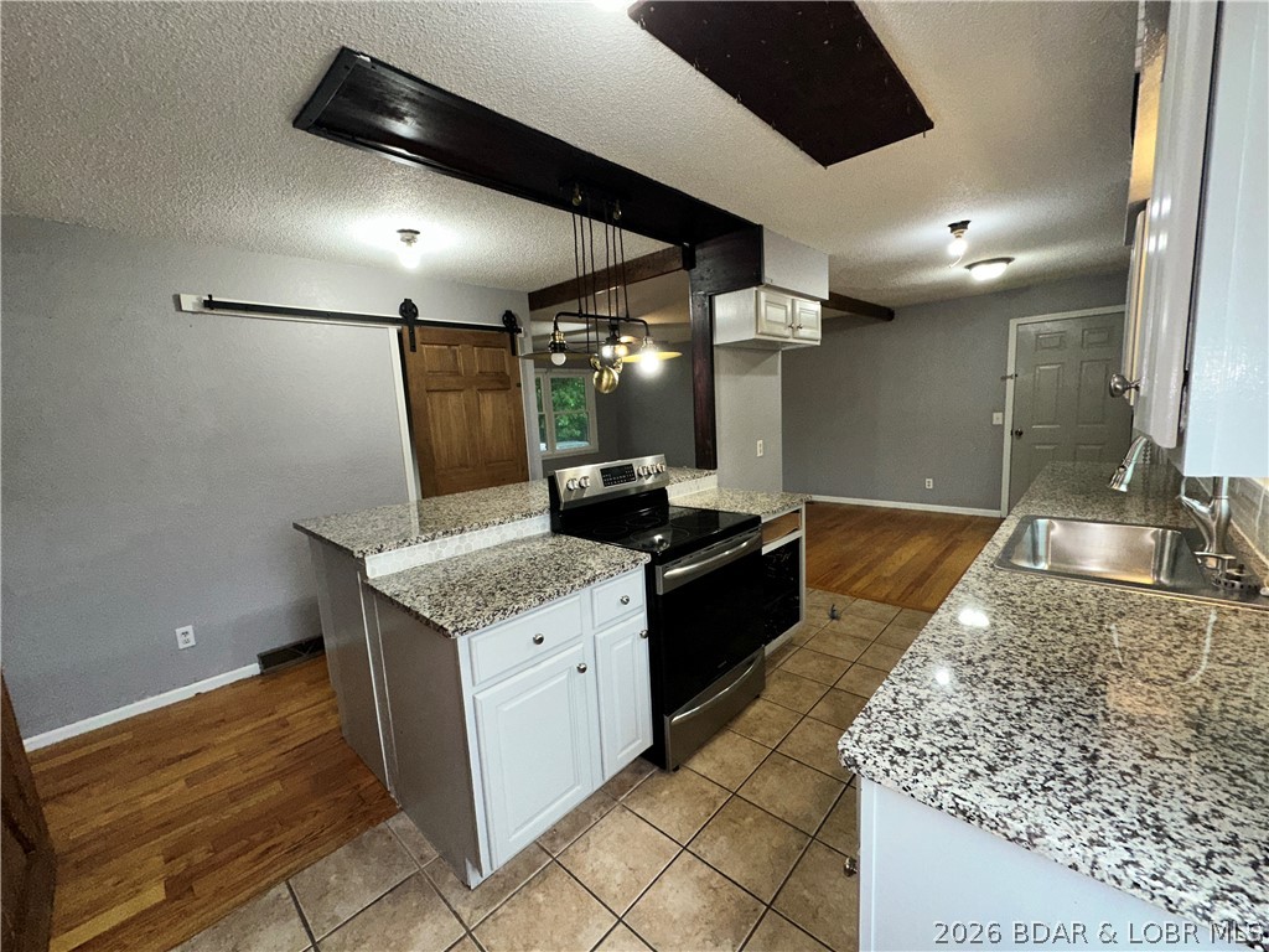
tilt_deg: -7.9
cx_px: 634
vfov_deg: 85.7
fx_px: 513
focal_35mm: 14
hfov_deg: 102.1
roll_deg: +2.8
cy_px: 476
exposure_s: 1/60
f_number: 2.2
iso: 125
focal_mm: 2.22
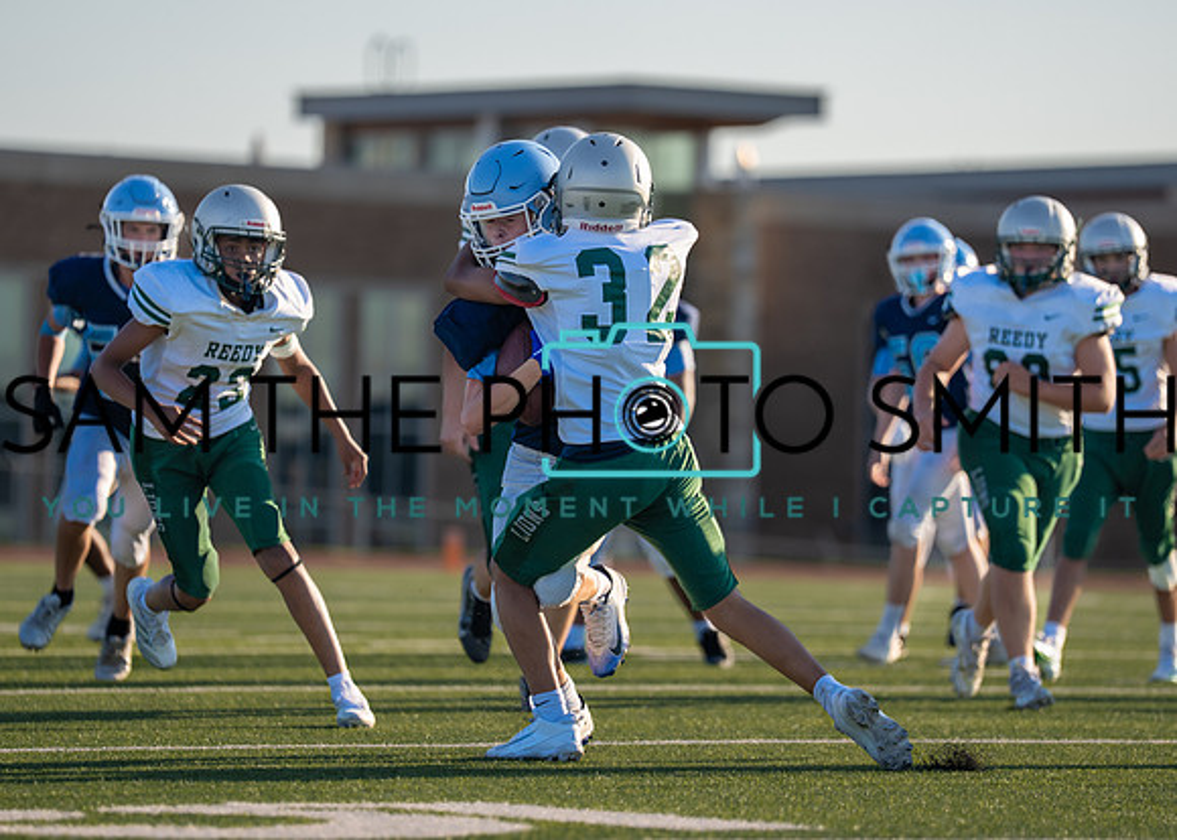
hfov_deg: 8.7
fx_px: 7711
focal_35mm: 231
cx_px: 585
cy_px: 390
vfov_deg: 6.2
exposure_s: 1/3200
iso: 320
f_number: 2.8
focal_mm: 180
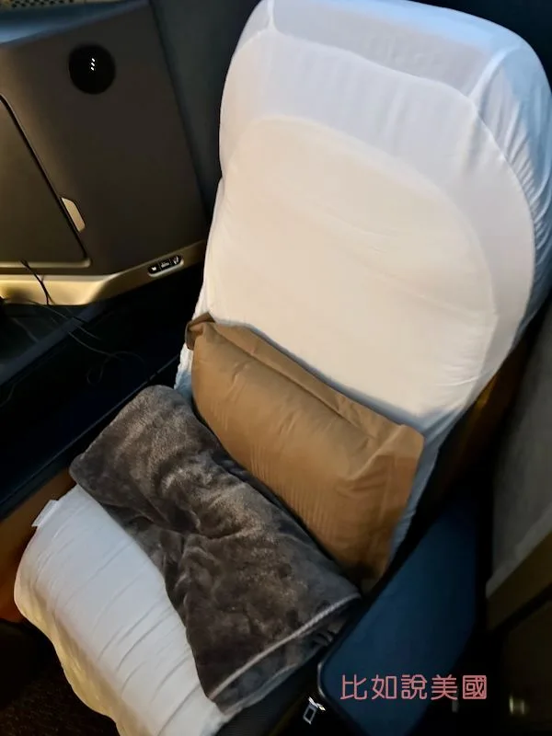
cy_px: 368
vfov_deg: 71.6
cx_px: 276
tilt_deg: -54.3
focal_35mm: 24
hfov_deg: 56.8
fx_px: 510
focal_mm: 6.86
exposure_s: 1/34
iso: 1000
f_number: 1.78
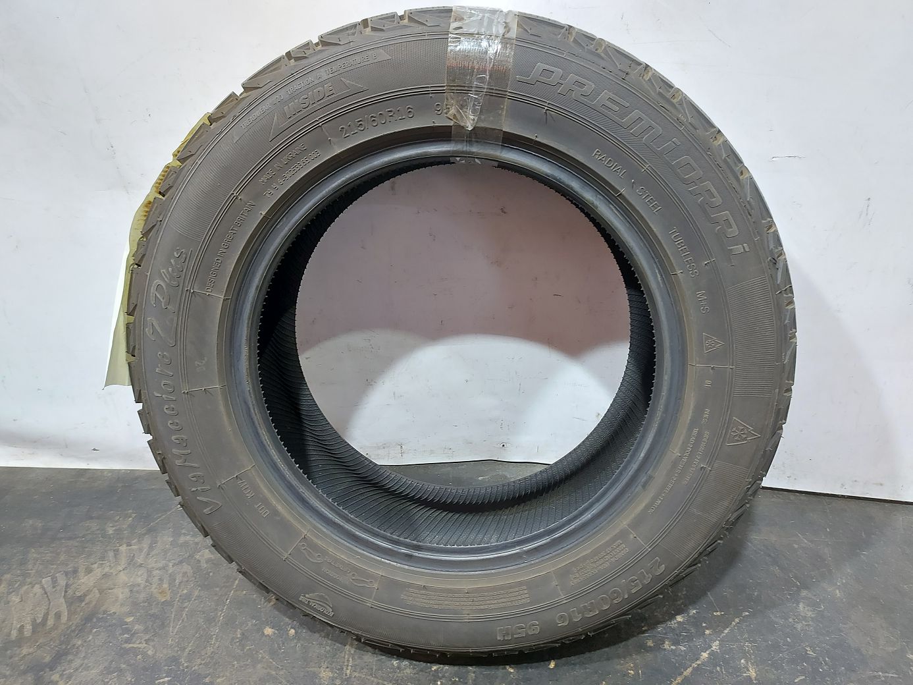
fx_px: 633
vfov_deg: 56.8
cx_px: 456
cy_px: 342
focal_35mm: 24
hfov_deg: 71.6
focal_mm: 5.23
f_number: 1.8
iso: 250
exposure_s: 1/33
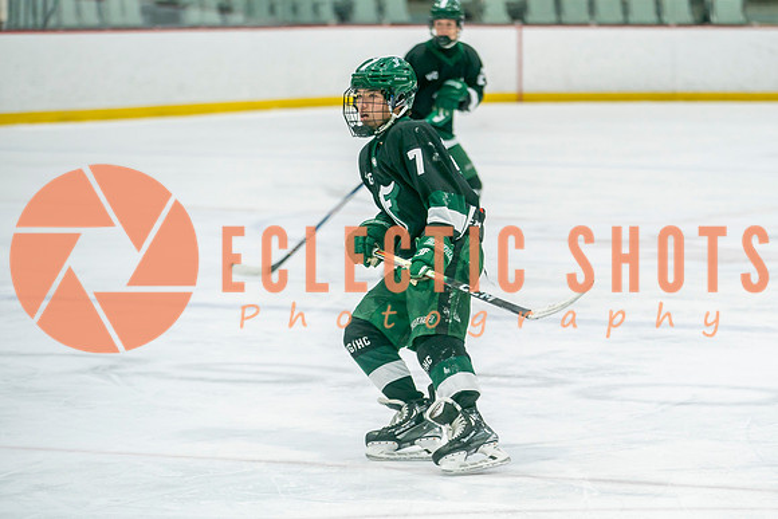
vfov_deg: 7.0
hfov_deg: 10.5
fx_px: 4234
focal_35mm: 196
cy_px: 261
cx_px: 529
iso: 640
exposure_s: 1/640
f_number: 3.2
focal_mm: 142
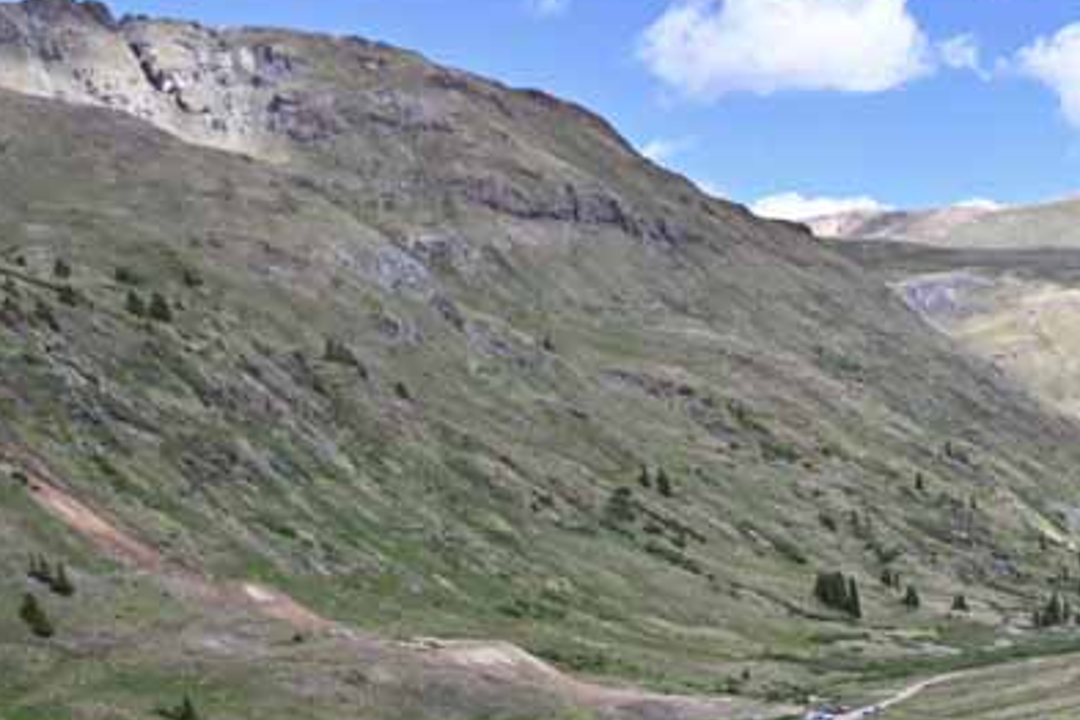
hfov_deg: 32.2
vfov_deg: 21.6
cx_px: 819
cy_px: 691
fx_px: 1830
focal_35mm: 61
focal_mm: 30
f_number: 8
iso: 64
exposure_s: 1/125
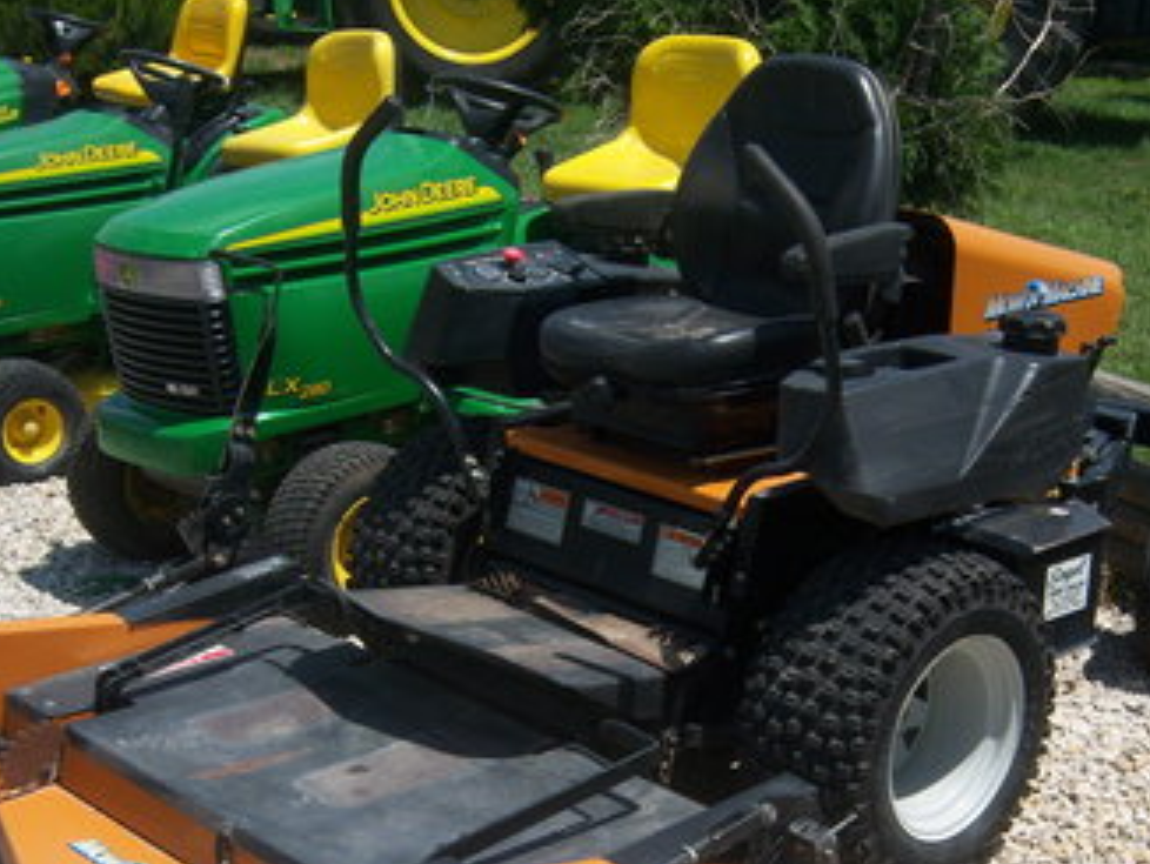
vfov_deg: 24.0
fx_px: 1995
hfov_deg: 32.1
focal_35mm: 60
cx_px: 617
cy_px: 709
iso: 80
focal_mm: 7.5
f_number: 4.8
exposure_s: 1/640
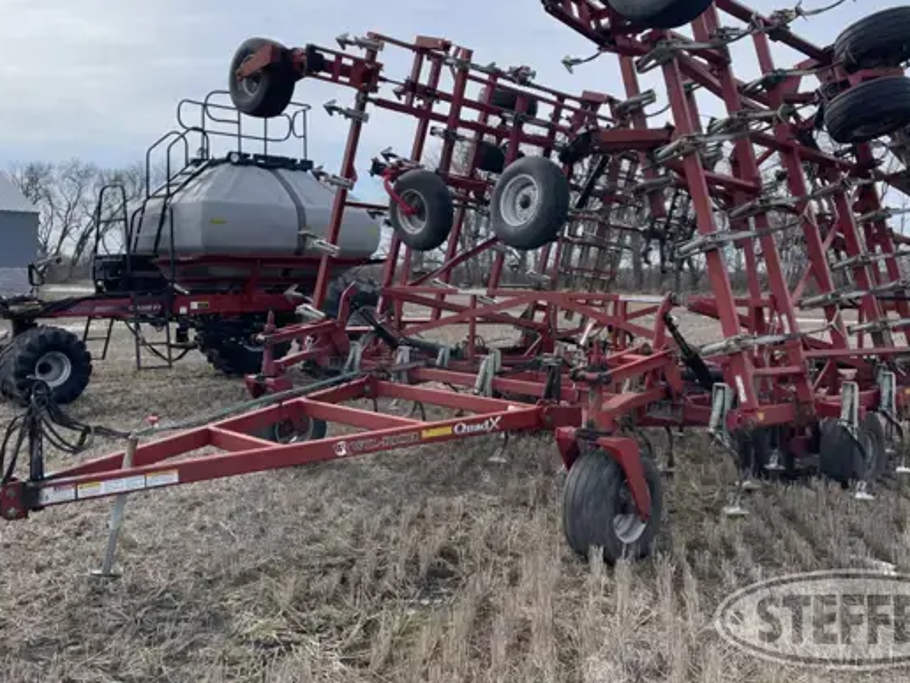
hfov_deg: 58.3
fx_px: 815
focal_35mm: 31
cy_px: 266
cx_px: 462
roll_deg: -0.9
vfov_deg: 45.1
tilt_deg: +4.7
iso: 32
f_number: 1.6
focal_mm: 5.1
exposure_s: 1/4049
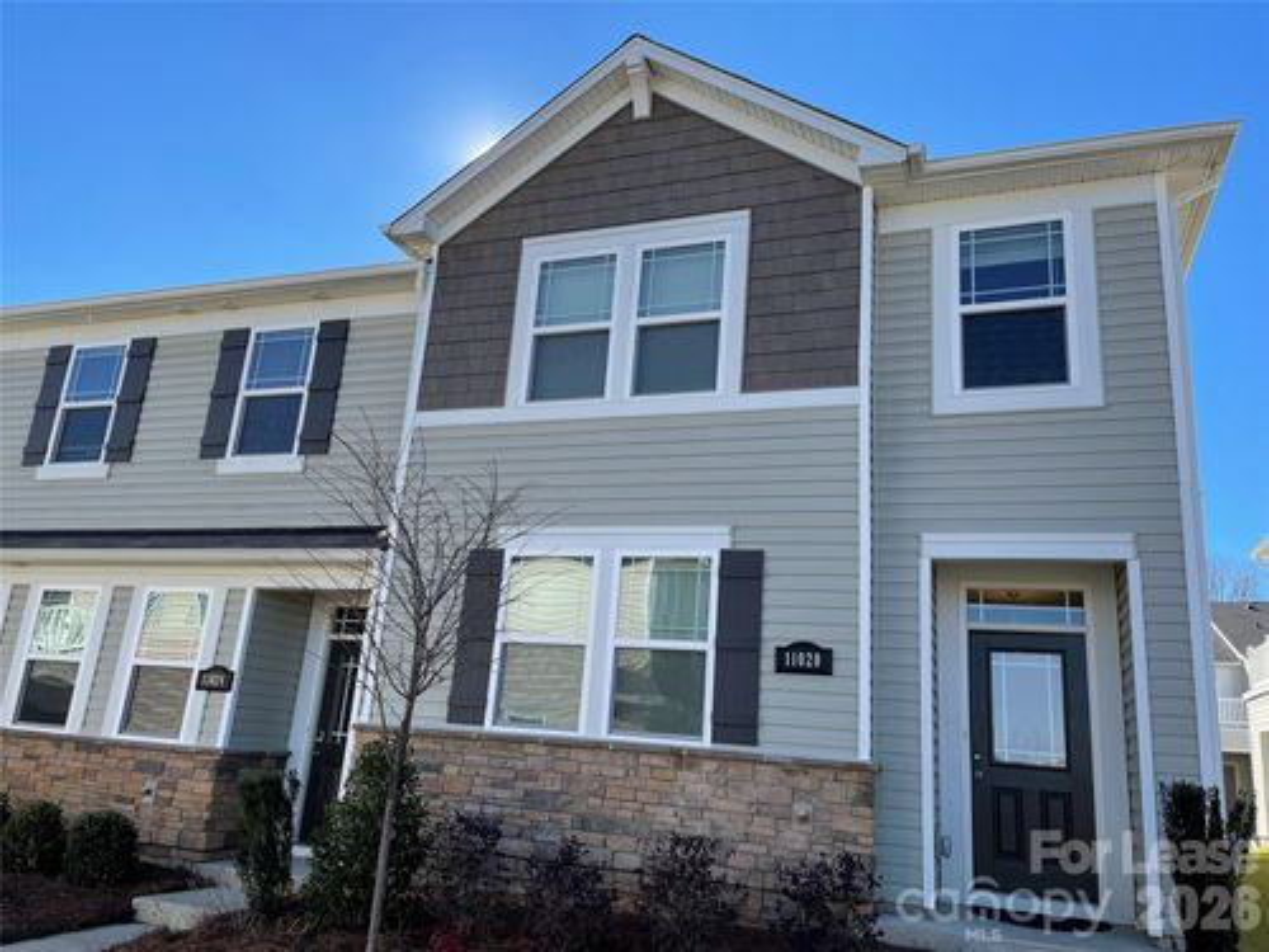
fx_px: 953
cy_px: 476
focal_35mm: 26
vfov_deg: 53.1
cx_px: 634
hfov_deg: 67.3
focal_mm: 4.2
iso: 32
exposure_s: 1/1689
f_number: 1.6
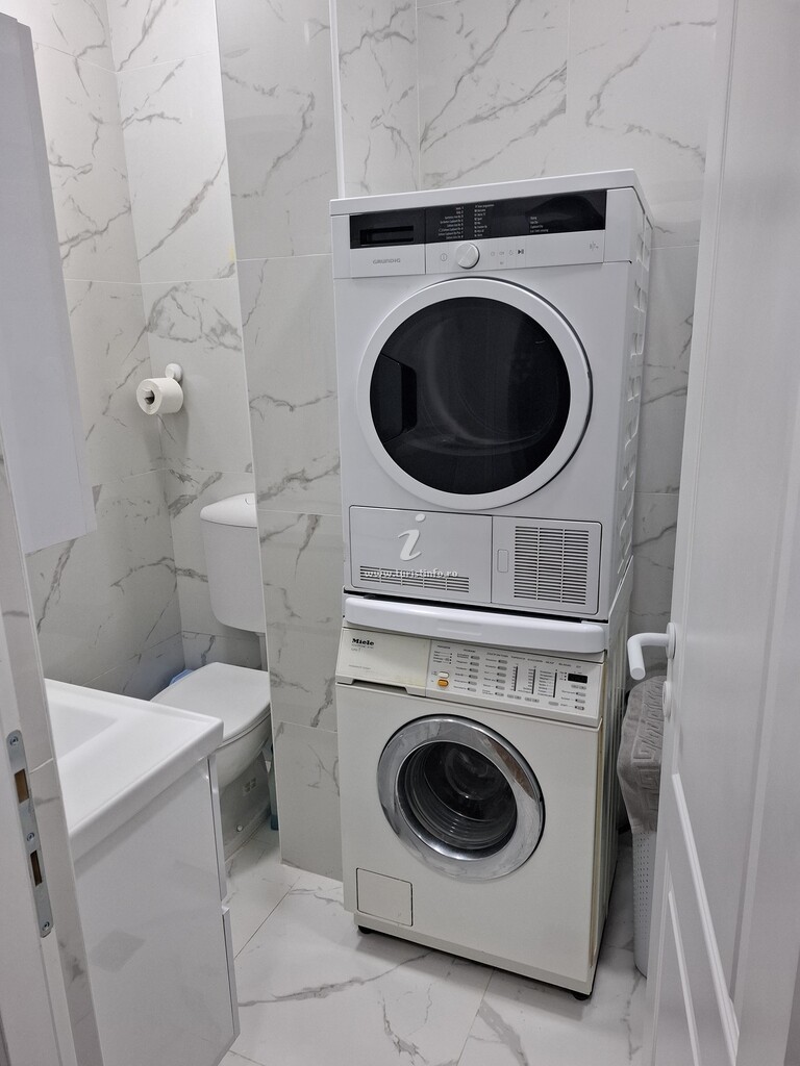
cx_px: 400
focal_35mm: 23
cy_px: 533
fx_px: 709
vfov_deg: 73.9
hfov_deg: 58.9
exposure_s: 1/100
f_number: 1.8
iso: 100
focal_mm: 5.54
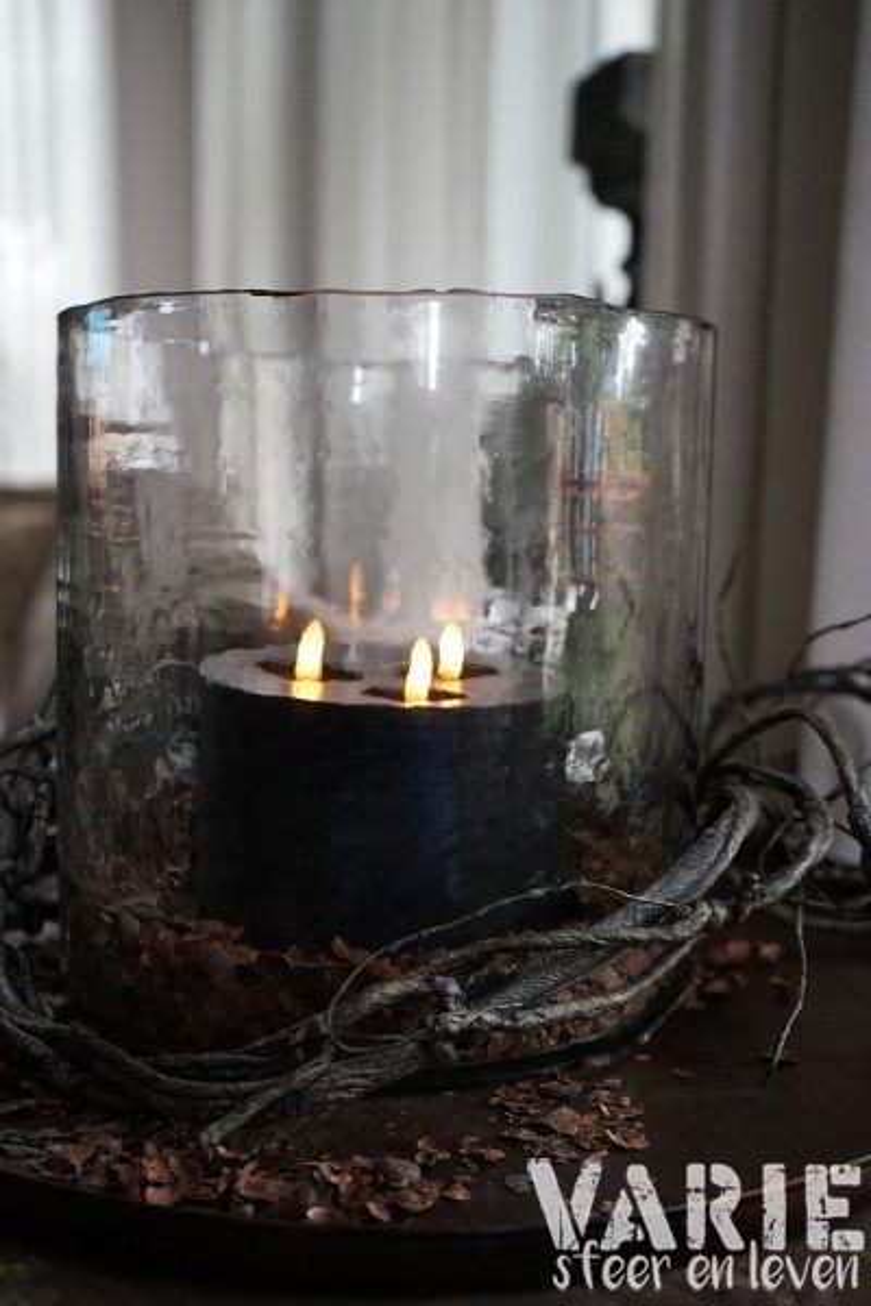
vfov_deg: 53.1
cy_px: 653
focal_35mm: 36
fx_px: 1306
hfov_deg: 36.9
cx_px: 436
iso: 4000
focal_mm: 36
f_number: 4
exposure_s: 1/160
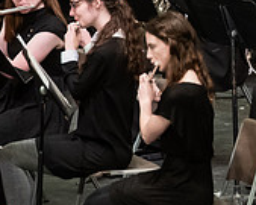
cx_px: 397
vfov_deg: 2.4
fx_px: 4892
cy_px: 20
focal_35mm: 646
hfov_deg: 3.0
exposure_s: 1/200
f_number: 3.5
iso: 4000
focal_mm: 200
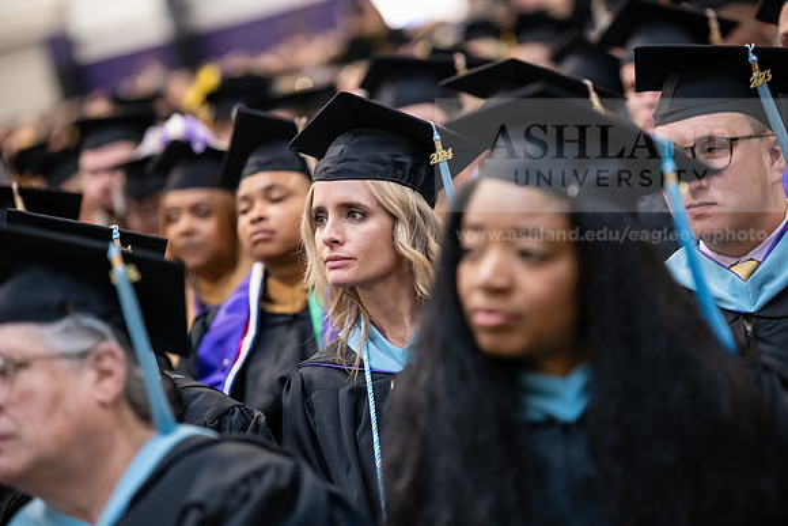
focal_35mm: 140
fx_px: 3065
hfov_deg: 14.7
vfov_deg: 9.8
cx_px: 394
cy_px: 263
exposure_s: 1/200
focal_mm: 140
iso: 3200
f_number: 2.8
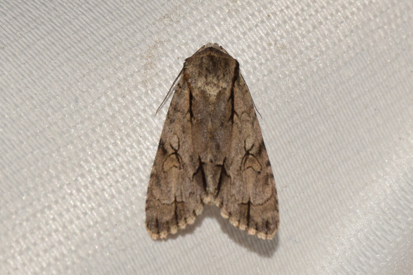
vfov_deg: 6.5
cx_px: 206
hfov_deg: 9.8
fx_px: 2408
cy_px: 138
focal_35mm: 210
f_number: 16
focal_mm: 140
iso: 500
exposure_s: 1/160
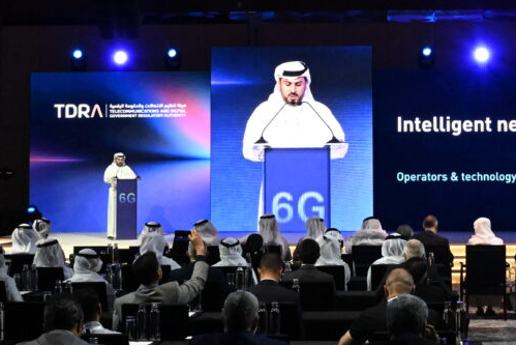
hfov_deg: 24.7
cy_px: 119
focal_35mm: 82
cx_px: 353
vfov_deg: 16.7
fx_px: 1169
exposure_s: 1/160
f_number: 9
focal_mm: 26.5
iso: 6400
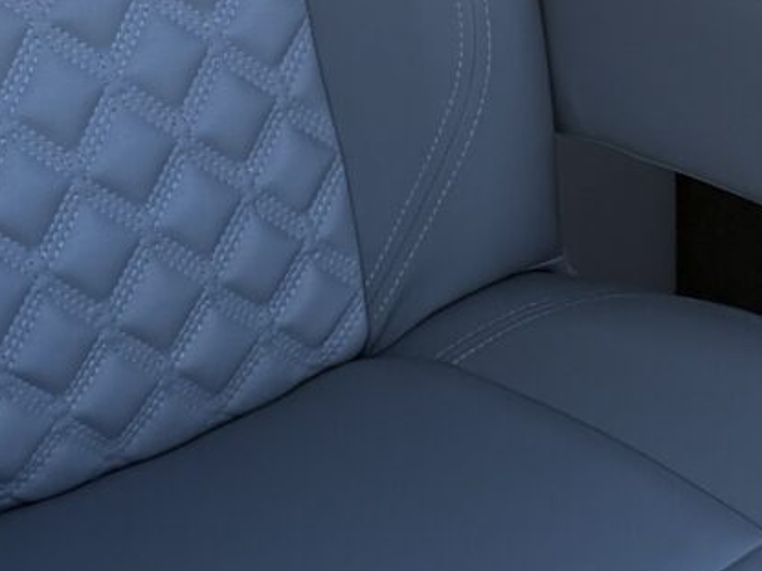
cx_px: 639
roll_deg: +0.4
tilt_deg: -31.8
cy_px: 215
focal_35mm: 148
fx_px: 3257
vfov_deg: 10.0
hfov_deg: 13.3
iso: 80
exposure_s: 1/3145
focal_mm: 6.76
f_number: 1.78
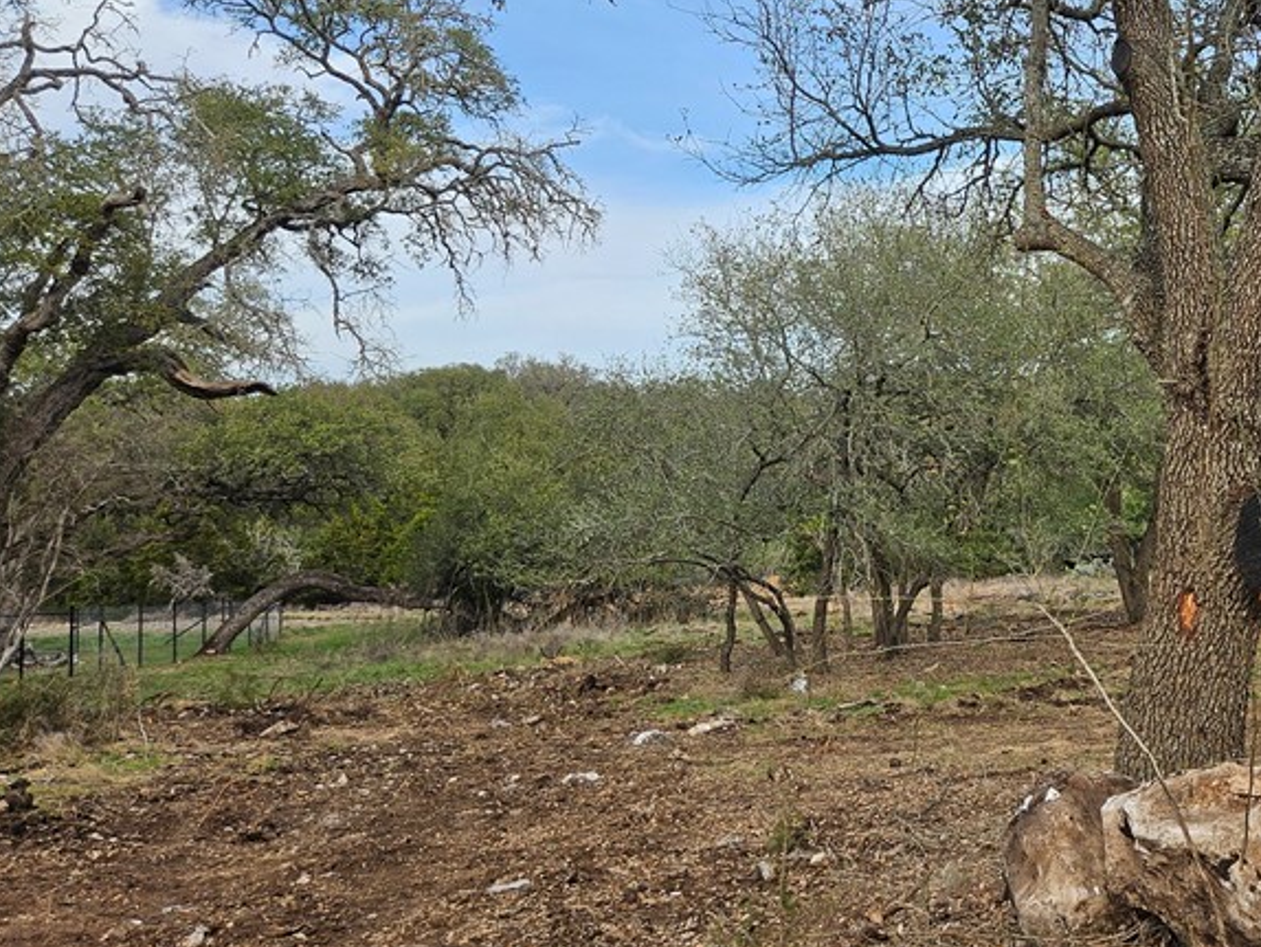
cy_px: 277
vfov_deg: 34.6
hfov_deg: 43.3
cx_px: 1033
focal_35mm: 41
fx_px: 1494
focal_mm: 5.4
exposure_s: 1/876
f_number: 1.8
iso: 25
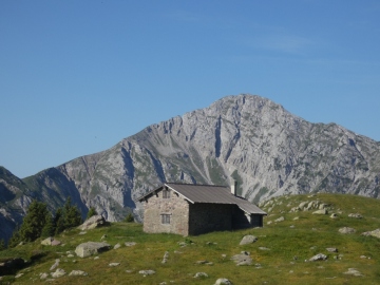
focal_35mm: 110
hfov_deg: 17.9
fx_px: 1208
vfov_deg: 13.5
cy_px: 142
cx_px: 190
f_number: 5
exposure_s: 1/640
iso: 80
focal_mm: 19.7
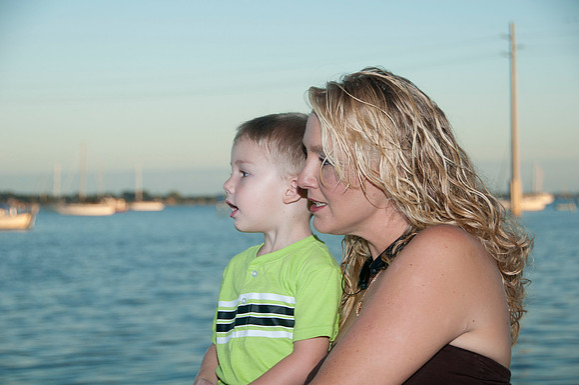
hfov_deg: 21.9
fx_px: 1494
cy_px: 192
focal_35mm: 93
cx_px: 290
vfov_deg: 14.7
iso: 100
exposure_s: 1/250
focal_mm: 62
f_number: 5.6
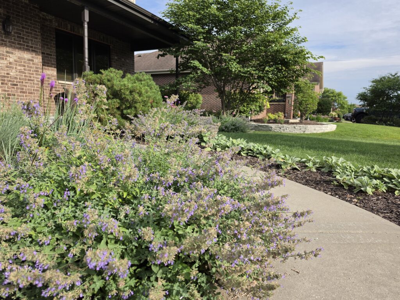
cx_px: 200
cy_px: 150
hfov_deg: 73.9
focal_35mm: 23
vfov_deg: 58.9
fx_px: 266
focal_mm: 6.5
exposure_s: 1/4432
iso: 64
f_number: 1.4
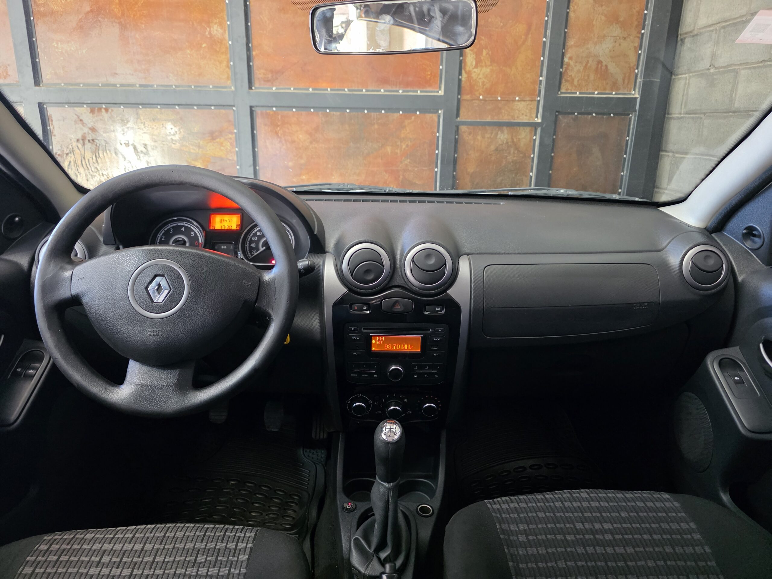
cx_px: 386
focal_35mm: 23
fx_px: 513
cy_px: 290
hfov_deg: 73.9
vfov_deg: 58.9
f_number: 1.7
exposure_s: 1/100
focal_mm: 6.3
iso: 1250
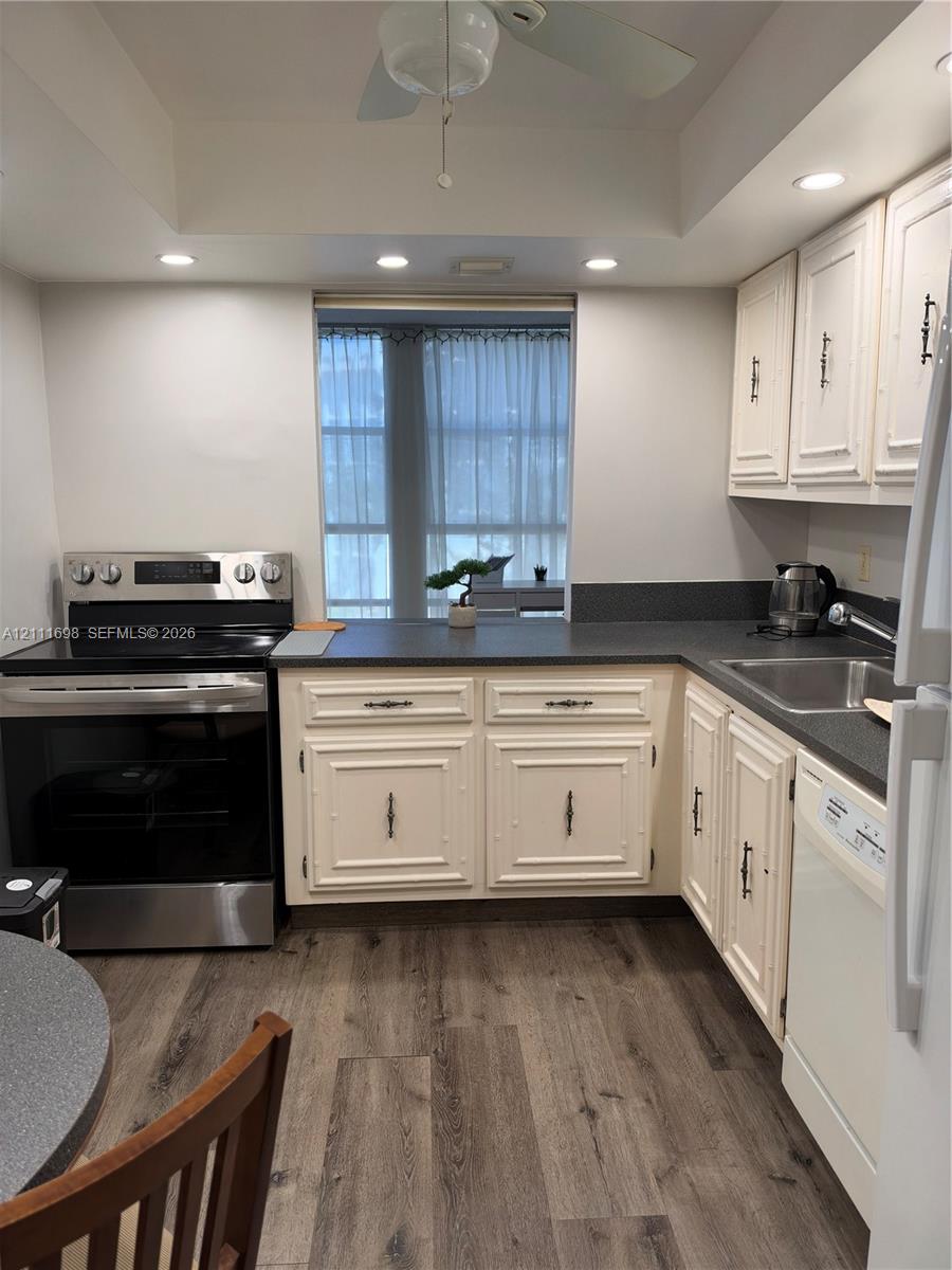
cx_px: 476
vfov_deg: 71.6
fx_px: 880
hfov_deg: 56.8
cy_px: 635
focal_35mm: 24
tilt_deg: -9.2
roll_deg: +0.0
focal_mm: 6.93
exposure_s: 1/120
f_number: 1.48
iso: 80
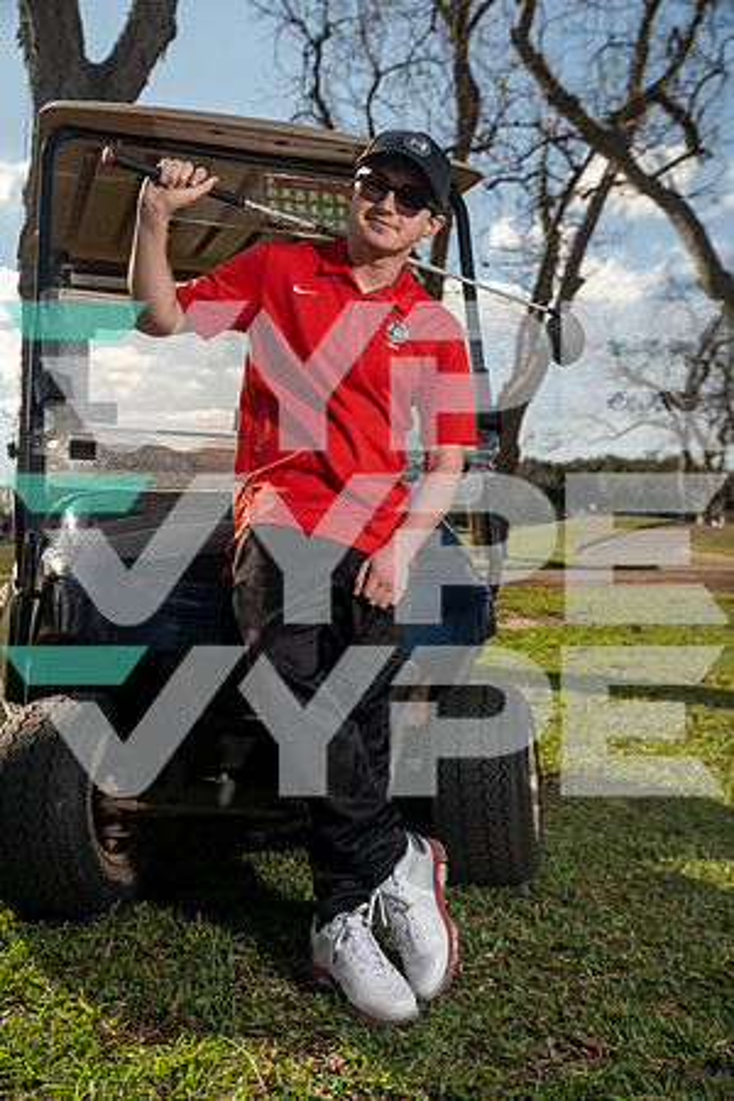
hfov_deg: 37.9
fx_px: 1070
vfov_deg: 54.4
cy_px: 550
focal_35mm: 35
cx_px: 367
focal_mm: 35
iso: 500
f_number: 4.5
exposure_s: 1/200
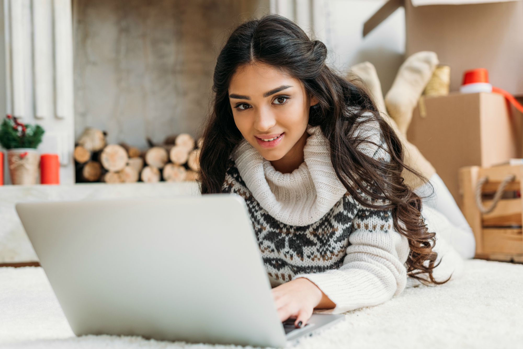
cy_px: 174
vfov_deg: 27.0
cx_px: 262
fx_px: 727
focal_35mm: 50
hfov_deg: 39.6
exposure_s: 1/160
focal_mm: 50
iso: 200
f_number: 3.2
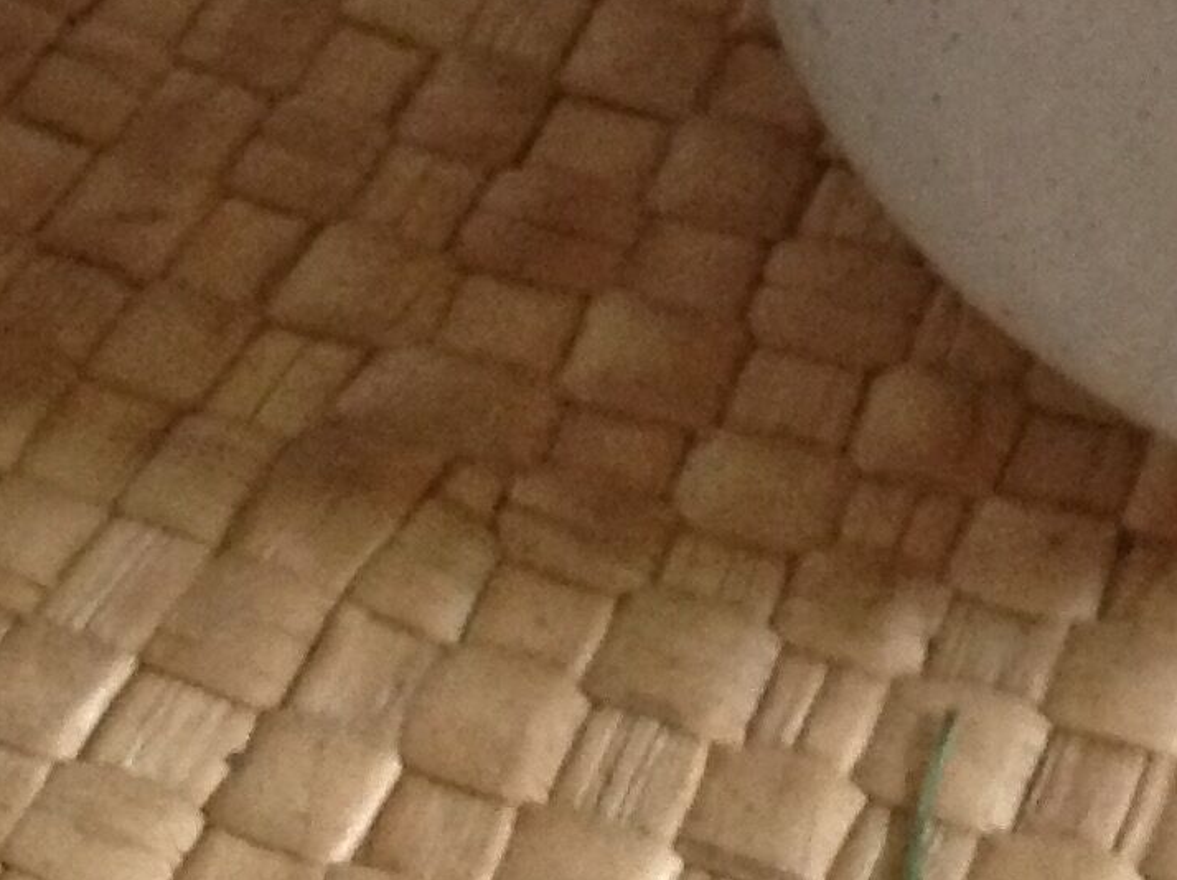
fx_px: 4314
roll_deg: -3.6
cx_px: 1233
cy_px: -577
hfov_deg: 15.2
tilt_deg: -44.9
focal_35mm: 127
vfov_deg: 11.0
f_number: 2.4
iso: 400
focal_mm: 4.28
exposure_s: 1/15
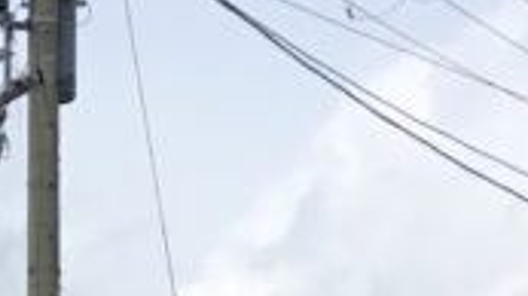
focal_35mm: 200
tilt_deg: -4.6
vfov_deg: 5.4
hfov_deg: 10.6
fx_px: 2798
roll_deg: +0.1
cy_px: 1138
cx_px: -122
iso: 25
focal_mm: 3.3
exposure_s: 1/1199
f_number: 2.4
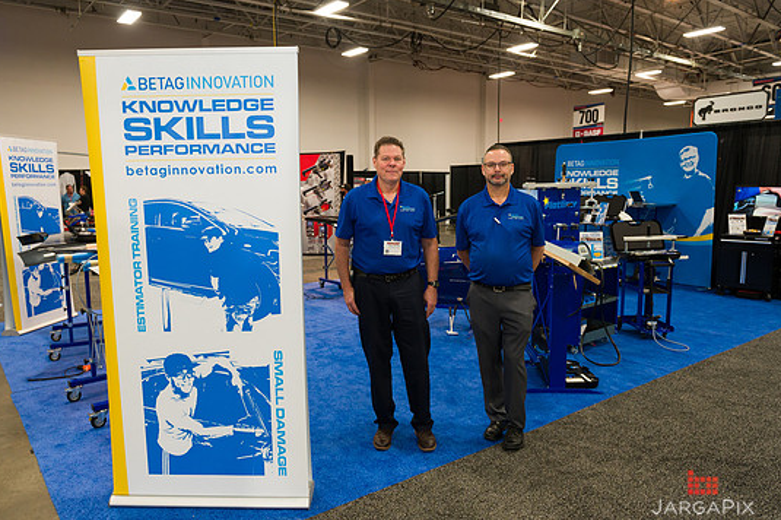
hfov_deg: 69.4
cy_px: 264
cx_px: 368
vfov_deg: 49.5
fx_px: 564
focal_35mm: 26
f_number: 4
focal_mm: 24
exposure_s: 1/125
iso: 1600
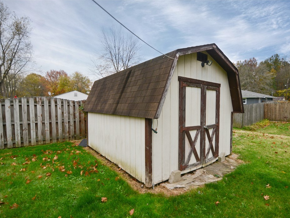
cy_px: 113
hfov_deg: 87.6
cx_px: 154
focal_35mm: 18
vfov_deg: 71.6
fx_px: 151
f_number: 3.2
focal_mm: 16
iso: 400
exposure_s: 1/1250
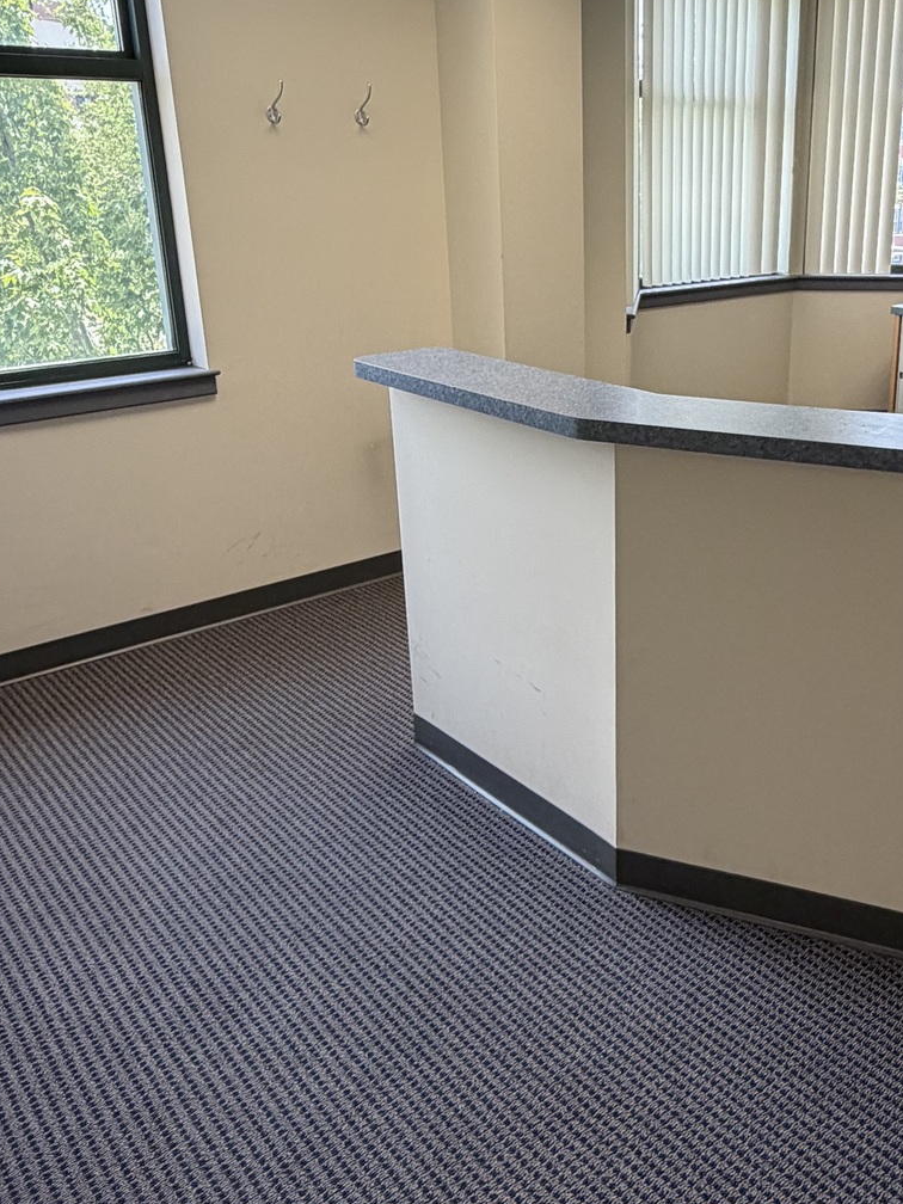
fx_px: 1113
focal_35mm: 32
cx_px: 612
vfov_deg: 56.7
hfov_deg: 43.5
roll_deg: +0.0
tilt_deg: -18.6
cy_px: 547
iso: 200
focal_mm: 2.22
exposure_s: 1/121
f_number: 2.2
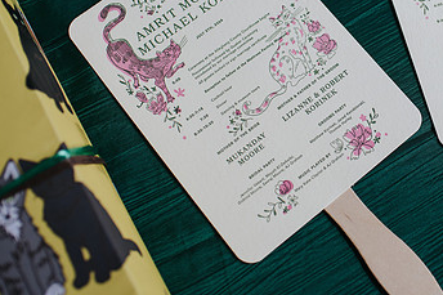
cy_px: 70
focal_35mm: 59
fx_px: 726
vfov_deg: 22.7
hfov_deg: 33.1
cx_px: 349
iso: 640
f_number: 3.2
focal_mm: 35
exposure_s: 1/320
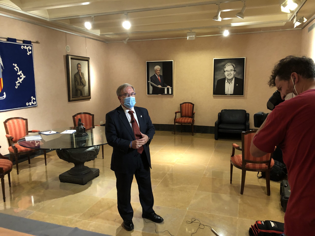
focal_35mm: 28
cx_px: 158
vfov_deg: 49.7
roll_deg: +1.8
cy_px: 118
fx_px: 255
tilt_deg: -6.6
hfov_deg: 63.4
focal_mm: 3.99
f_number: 1.8
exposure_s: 1/14
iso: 100
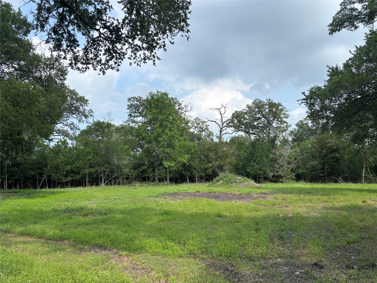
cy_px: 142
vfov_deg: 53.1
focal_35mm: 26
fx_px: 283
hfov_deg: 67.3
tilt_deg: +6.0
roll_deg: +2.4
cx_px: 188
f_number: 1.6
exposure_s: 1/2857
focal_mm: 5.96
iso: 50
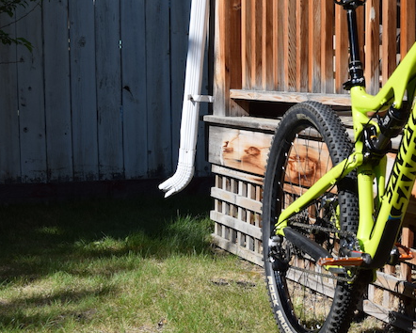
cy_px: 198
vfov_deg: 17.4
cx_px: 460
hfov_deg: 20.7
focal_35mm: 88
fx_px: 1085
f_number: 8
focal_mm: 27
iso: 200
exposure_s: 1/500
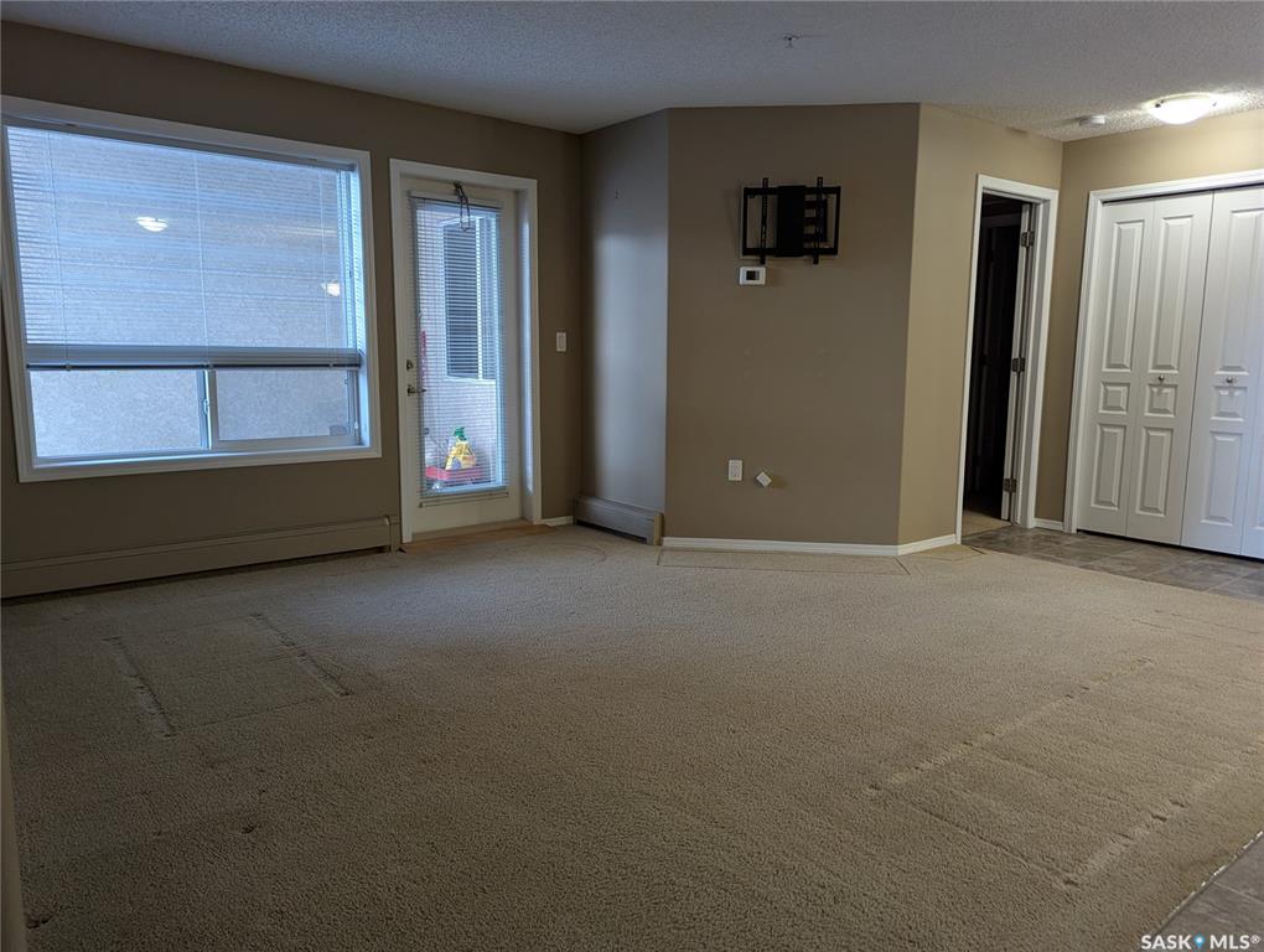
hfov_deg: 71.5
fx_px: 878
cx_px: 632
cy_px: 476
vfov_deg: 56.9
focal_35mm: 24
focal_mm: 6.81
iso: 593
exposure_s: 1/120
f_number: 1.85
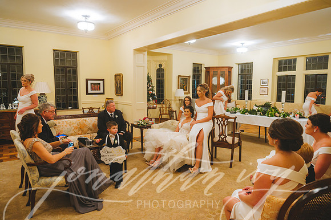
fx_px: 221
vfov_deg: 53.1
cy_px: 110
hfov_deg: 73.8
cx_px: 166
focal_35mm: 24
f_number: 3.5
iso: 2000
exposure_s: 1/50
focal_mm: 24
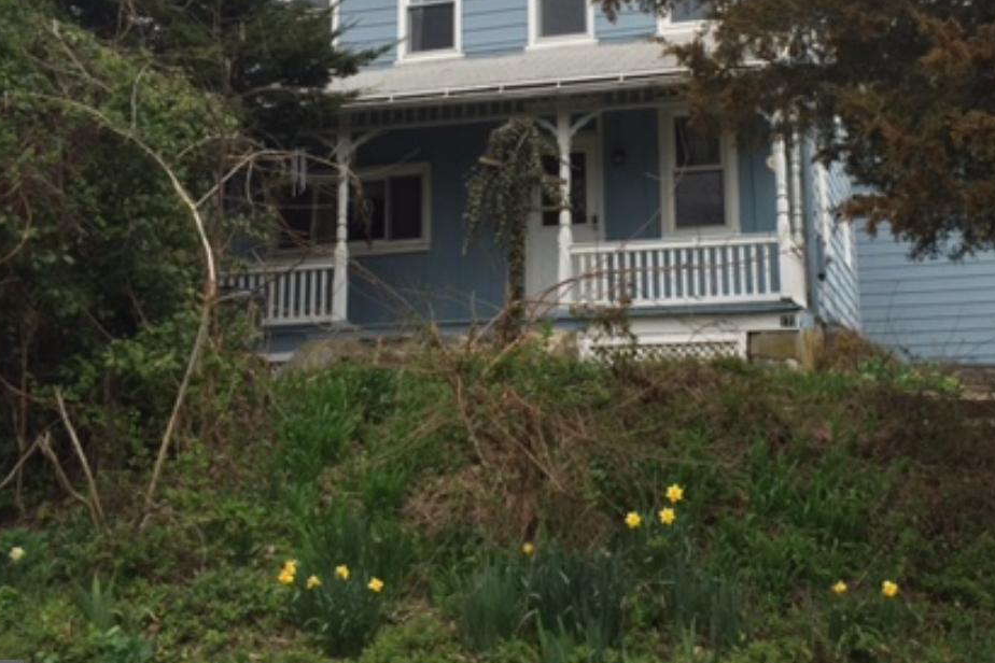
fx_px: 1299
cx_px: 611
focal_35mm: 47
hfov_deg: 41.7
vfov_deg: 28.1
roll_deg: +1.0
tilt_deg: +14.4
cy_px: 141
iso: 32
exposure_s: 1/220
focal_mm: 4.15
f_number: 2.2
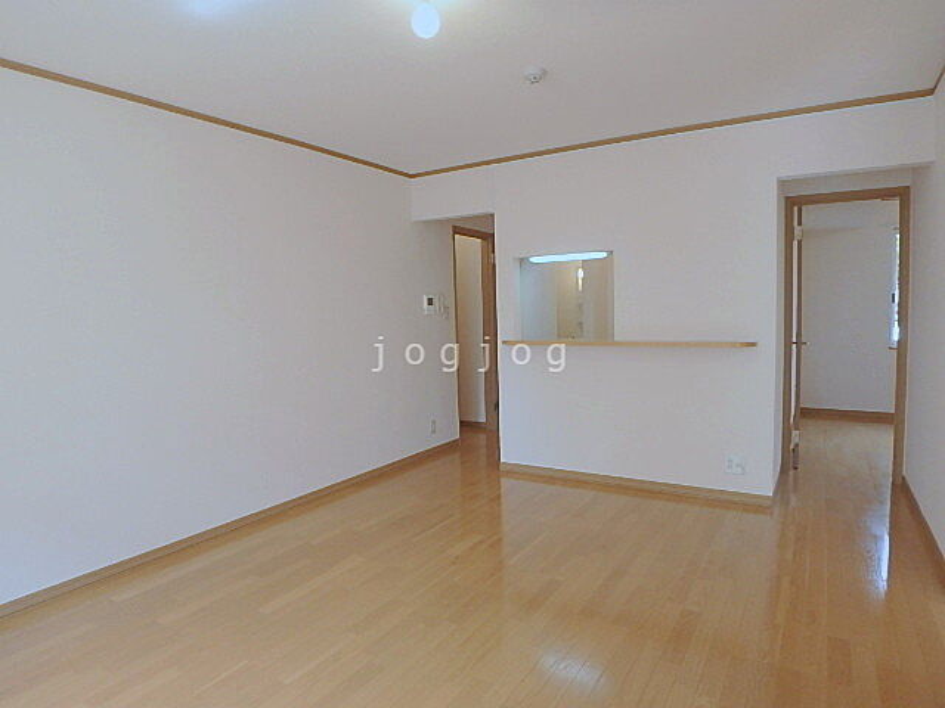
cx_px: 472
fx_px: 573
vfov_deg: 63.4
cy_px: 354
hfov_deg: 79.0
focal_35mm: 21
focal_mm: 3.7
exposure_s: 1/50
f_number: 3.5
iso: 200
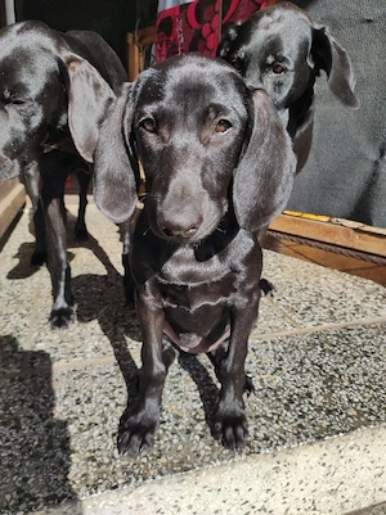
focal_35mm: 17
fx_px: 253
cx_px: 193
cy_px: 258
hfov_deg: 74.6
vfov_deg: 91.1
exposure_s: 1/625
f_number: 1.79
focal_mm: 4.74
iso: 50
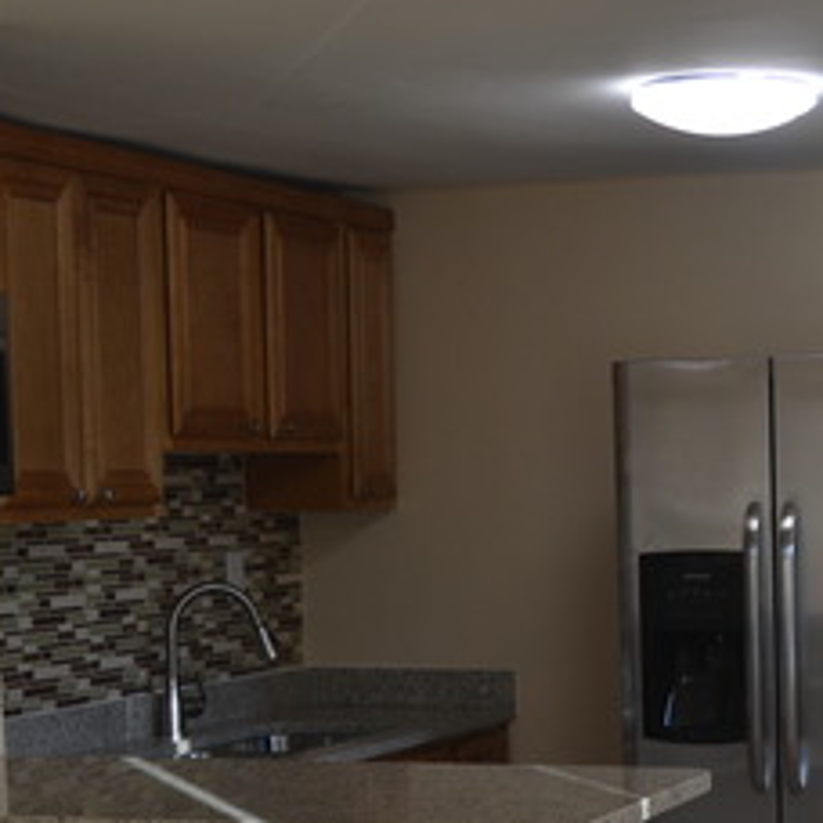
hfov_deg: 18.4
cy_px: 762
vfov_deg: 18.3
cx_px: 722
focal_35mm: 93
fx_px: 2502
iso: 400
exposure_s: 1/100
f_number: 4.5
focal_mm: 26
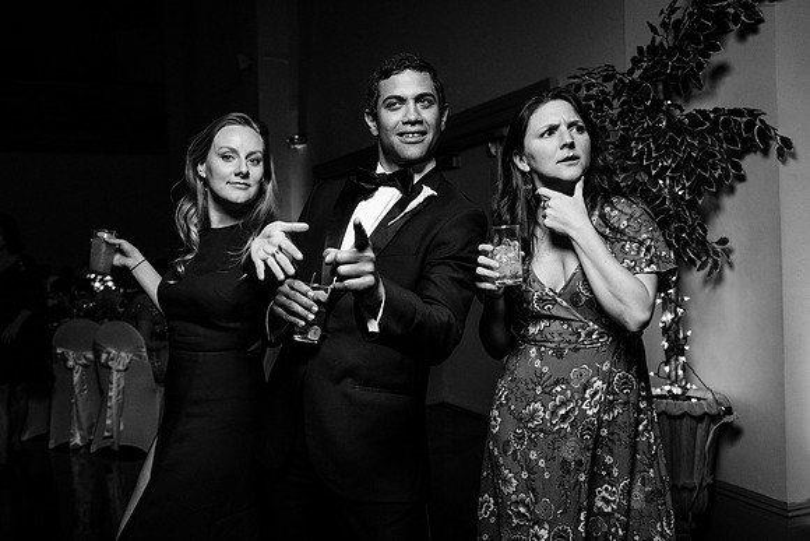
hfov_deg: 50.9
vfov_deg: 35.2
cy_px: 271
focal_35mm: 38
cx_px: 387
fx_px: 851
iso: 2000
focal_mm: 35
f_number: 4
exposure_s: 1/200
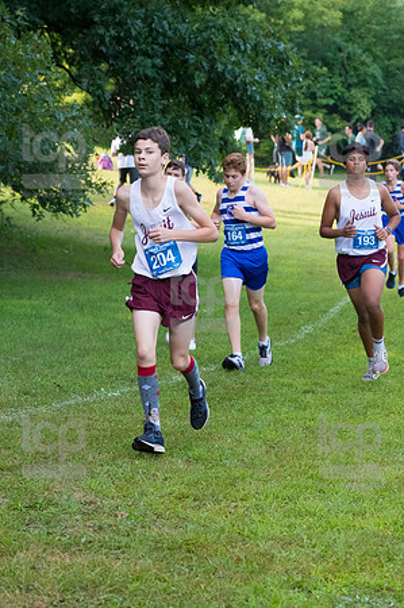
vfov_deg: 15.9
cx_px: 202
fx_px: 2176
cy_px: 304
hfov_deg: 10.6
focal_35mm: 129
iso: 3200
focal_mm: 86
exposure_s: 1/1600
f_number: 5
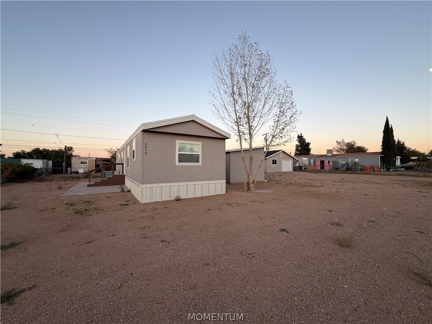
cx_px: 216
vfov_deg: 85.7
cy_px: 162
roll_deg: +1.0
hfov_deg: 102.1
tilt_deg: +1.8
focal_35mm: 14
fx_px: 175
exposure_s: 1/121
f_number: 2.2
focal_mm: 2.22
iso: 50
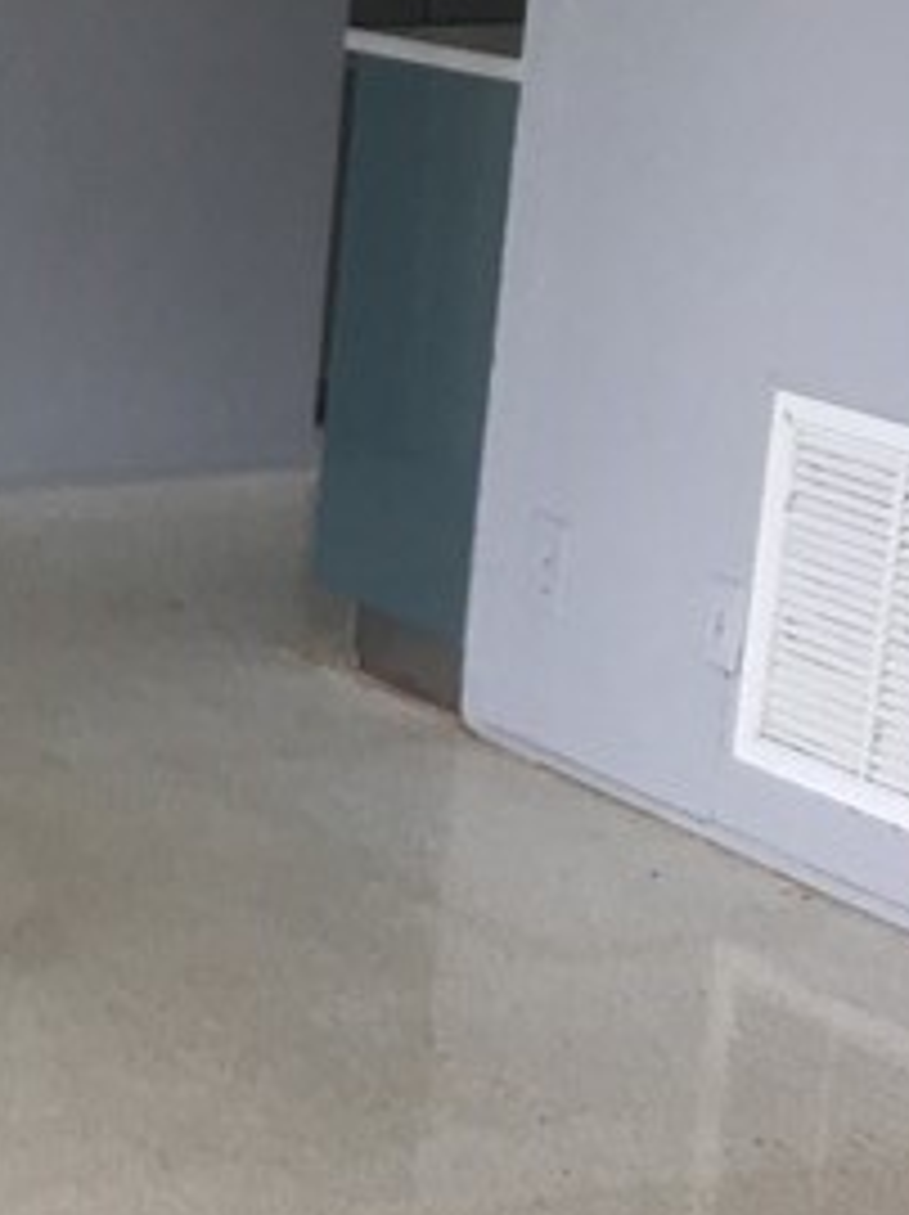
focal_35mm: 110
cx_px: -752
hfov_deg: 12.3
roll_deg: +0.1
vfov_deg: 17.9
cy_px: 738
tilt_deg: -16.2
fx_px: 3858
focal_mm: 4.15
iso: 32
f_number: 2.2
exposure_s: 1/40
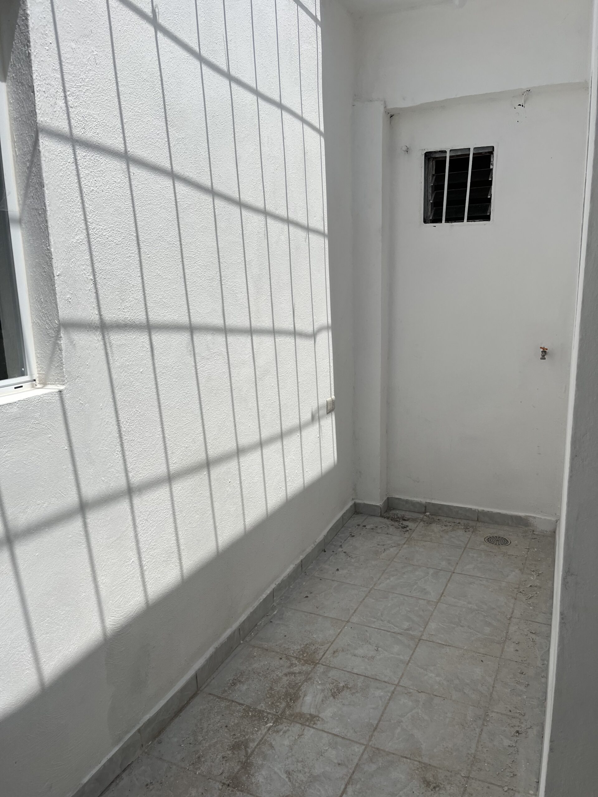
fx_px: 599
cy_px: 398
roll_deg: +1.7
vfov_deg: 67.3
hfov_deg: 53.1
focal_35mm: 26
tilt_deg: -10.3
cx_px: 299
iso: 50
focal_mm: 5.1
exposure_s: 1/9091
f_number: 1.6
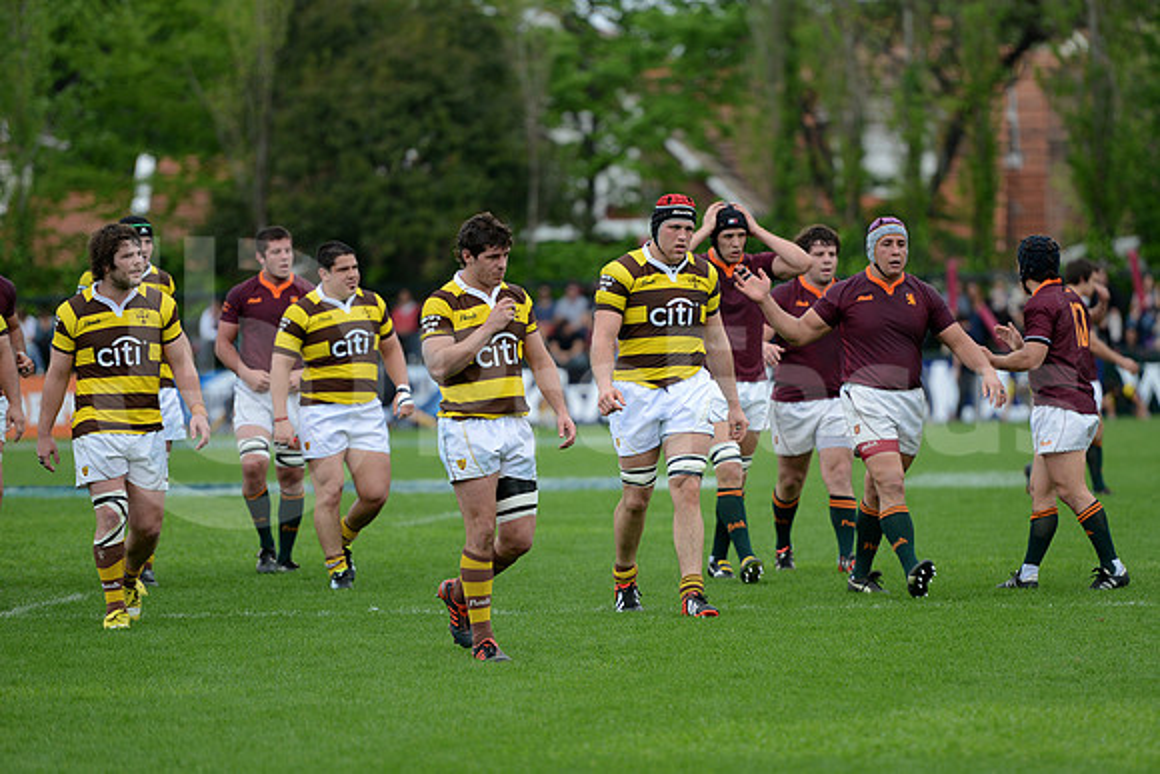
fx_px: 6446
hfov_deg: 10.3
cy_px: 387
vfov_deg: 6.9
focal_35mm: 200
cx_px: 580
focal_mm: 200
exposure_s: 1/800
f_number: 2.8
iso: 320
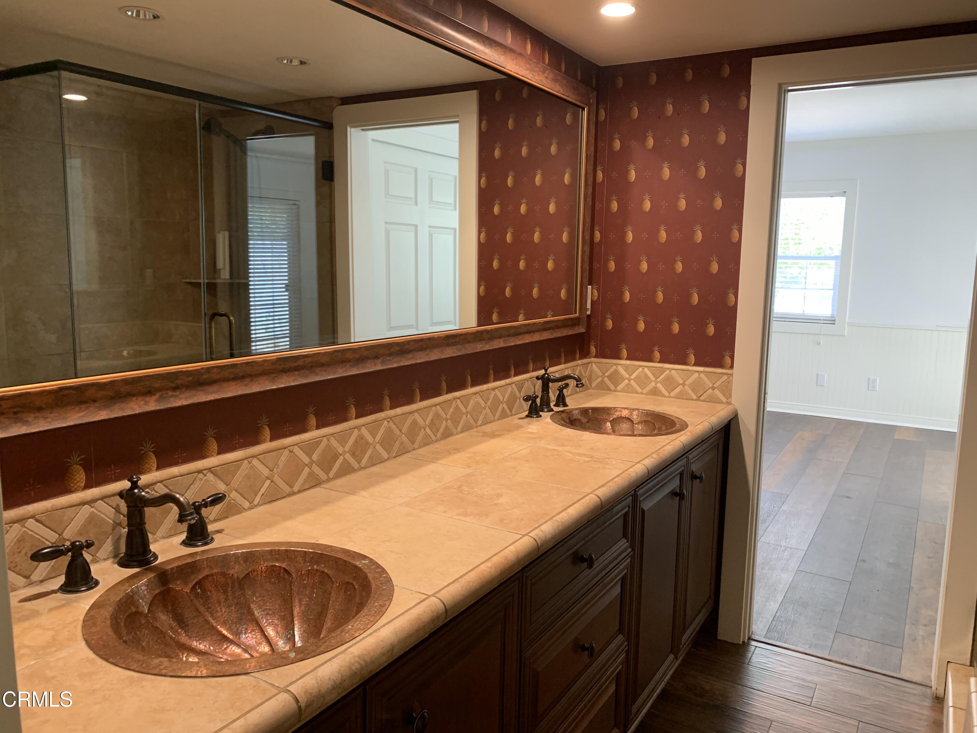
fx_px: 734
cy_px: 366
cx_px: 488
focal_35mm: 26
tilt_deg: -8.9
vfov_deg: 53.1
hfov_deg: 67.3
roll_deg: -0.6
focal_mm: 4.25
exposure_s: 1/60
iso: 160
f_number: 1.8
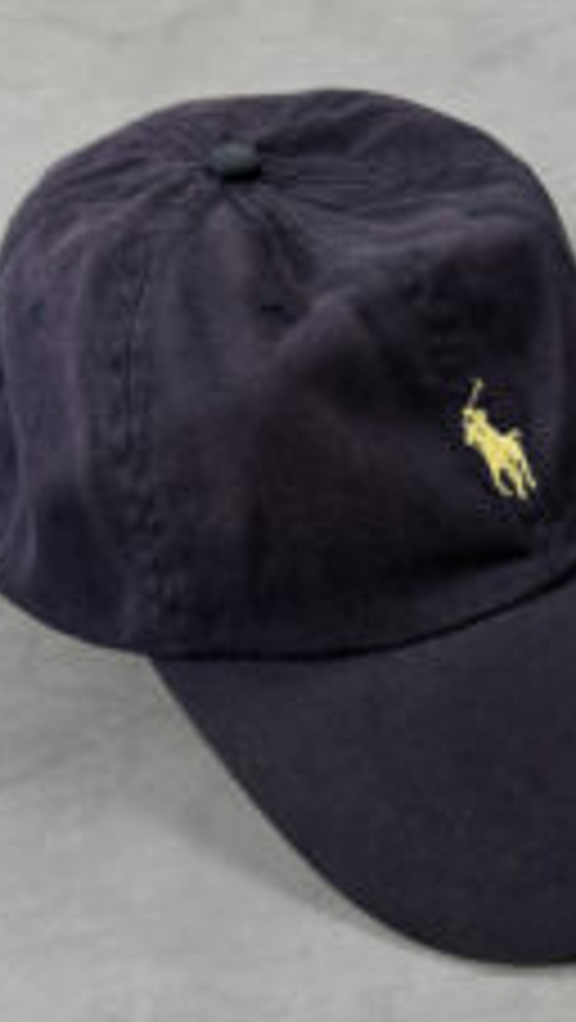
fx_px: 1247
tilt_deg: -45.2
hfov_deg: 25.8
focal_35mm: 46
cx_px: 396
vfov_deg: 44.5
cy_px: 486
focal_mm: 6.76
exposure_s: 1/60
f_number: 1.78
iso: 250
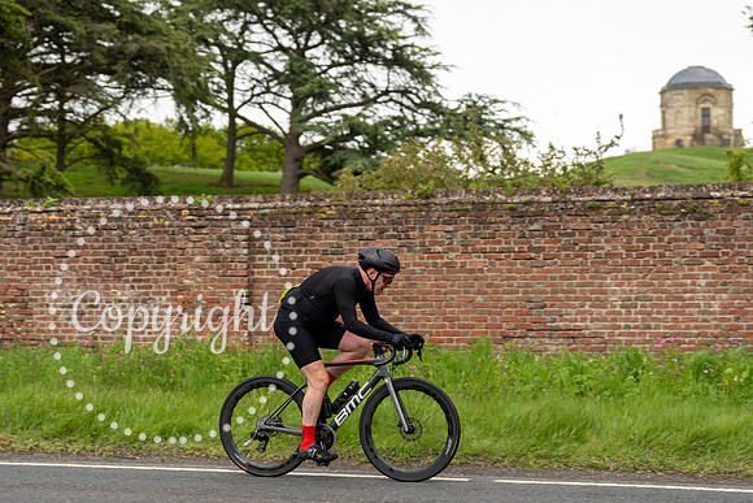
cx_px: 356
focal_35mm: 79
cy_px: 280
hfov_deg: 25.6
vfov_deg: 17.3
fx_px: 1654
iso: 500
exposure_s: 1/1000
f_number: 3.5
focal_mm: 70
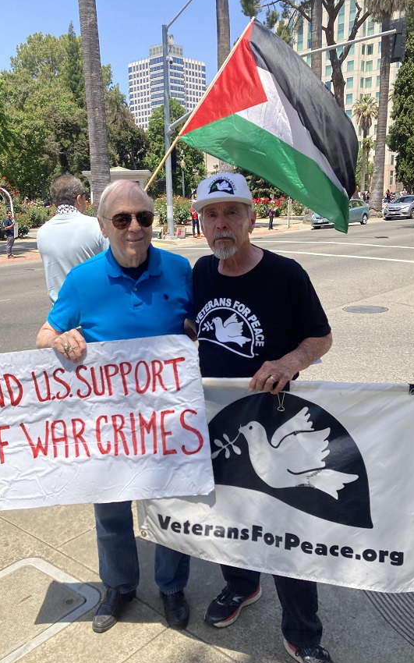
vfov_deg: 61.2
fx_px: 560
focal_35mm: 31
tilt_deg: -20.5
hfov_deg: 40.6
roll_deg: +0.2
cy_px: 339
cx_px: 208
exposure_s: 1/1185
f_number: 1.8
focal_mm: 3.99
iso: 20
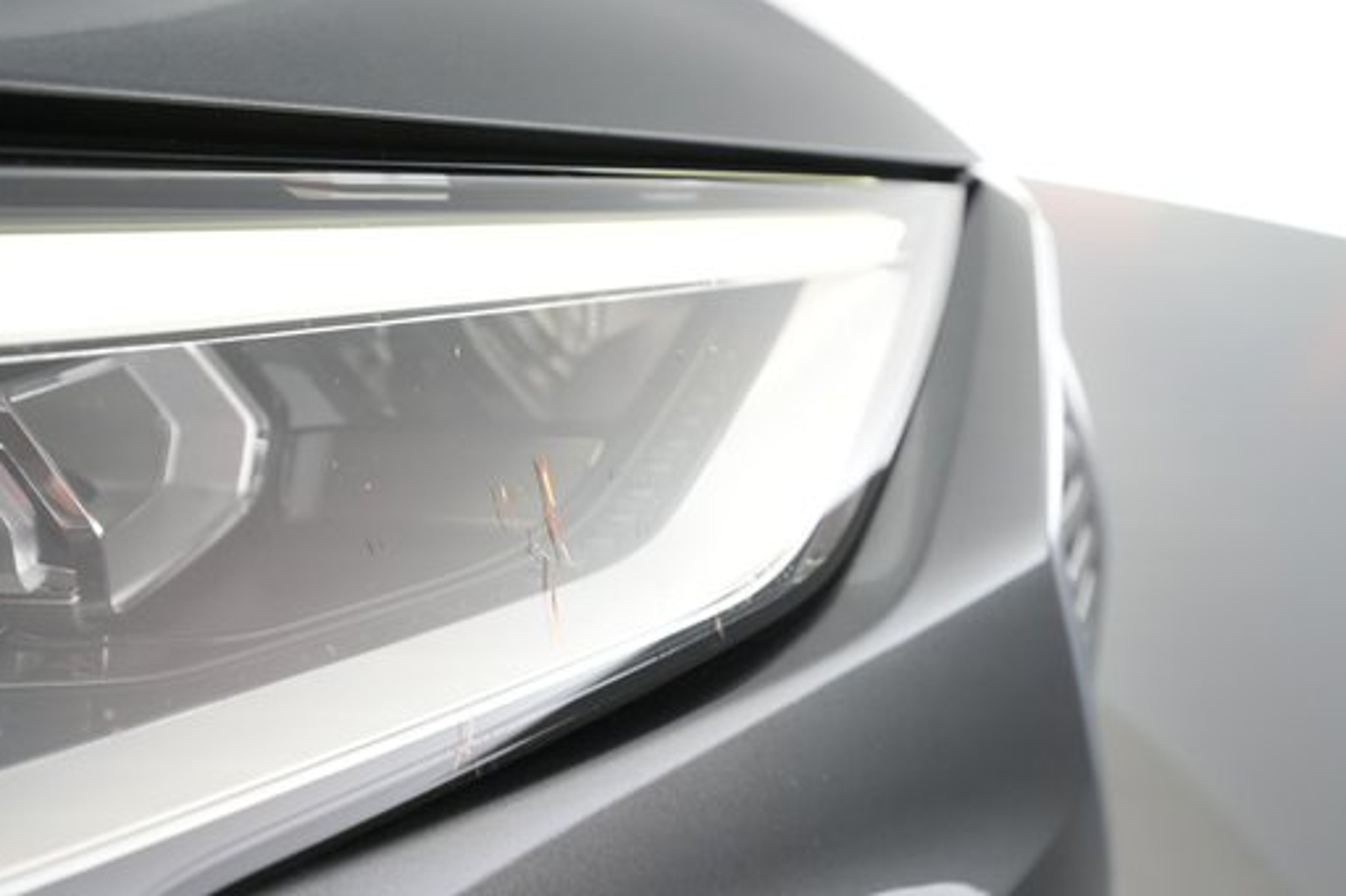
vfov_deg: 37.7
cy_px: 531
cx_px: 739
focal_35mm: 35
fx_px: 1308
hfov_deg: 54.4
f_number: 5
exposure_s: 1/100
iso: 3200
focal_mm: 28
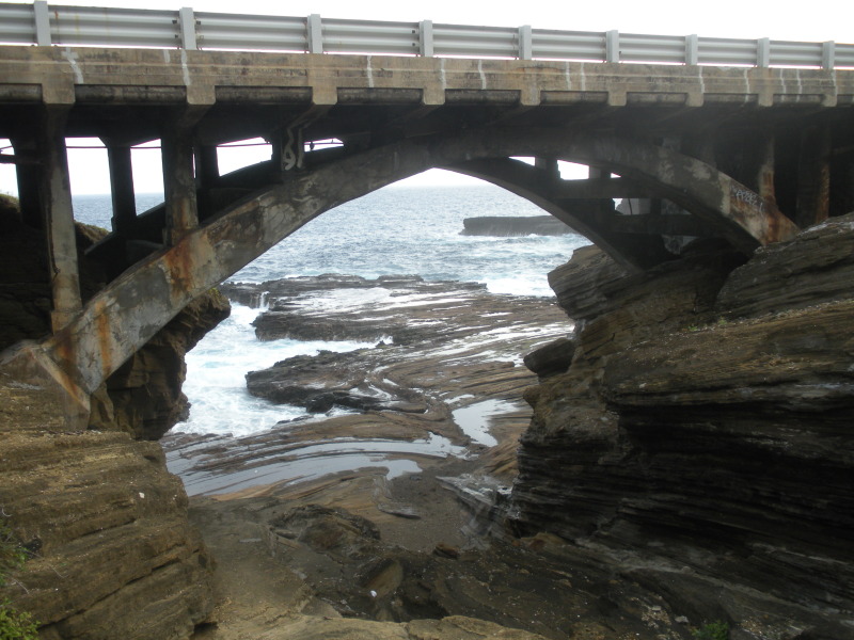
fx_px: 888
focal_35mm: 36
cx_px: 427
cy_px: 320
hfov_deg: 51.4
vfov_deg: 39.7
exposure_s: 1/227
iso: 88
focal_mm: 6.3
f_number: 3.5
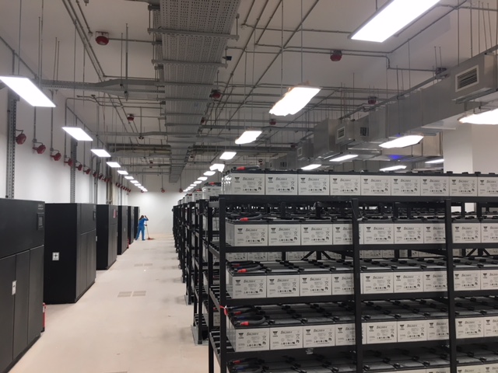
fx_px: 417
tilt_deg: +2.3
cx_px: 249
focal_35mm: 29
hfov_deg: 61.7
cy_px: 186
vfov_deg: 48.2
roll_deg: +0.1
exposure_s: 1/33
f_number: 2.2
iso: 64
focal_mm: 4.15
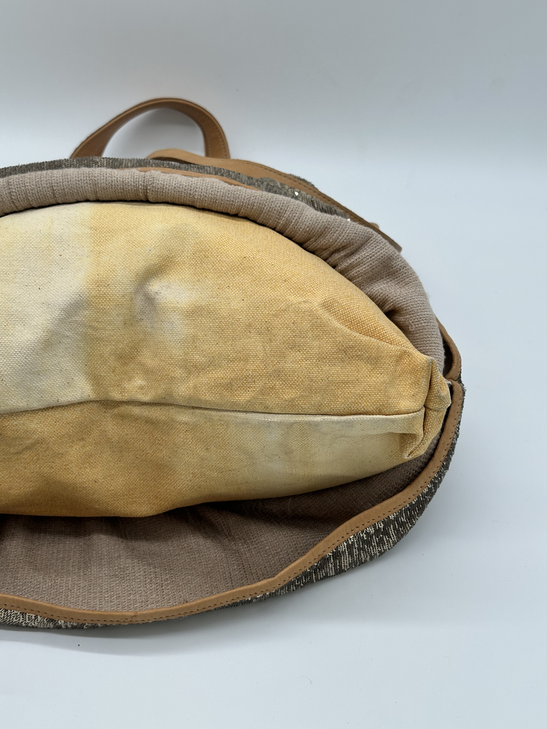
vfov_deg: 39.7
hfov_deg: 30.3
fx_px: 1011
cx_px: 274
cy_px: 364
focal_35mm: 48
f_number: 1.78
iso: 64
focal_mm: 6.86
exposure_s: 1/651
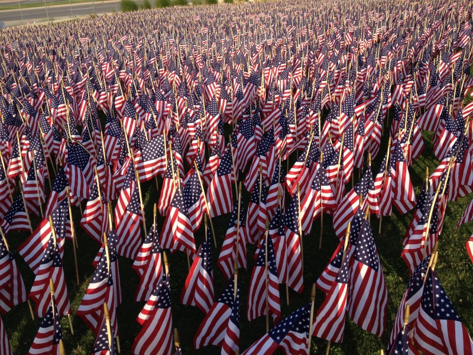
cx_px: 236
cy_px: 178
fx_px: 478
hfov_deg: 52.6
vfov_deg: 40.7
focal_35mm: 35
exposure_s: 1/778
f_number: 2.4
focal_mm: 4.28
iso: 50
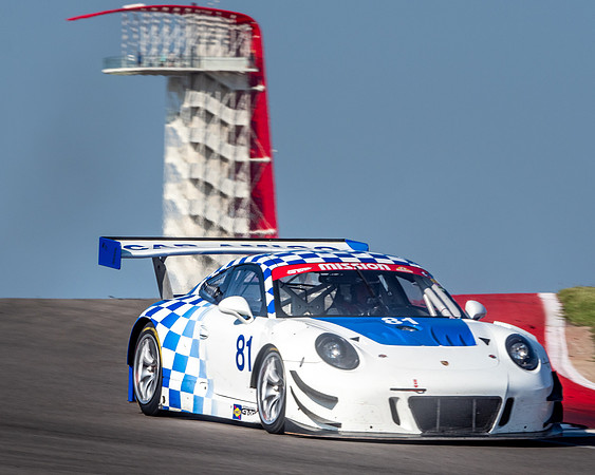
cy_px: 225
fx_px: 11573
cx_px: 262
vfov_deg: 2.4
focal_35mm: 657
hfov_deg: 2.9
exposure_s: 1/320
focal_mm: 300
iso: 200
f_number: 14
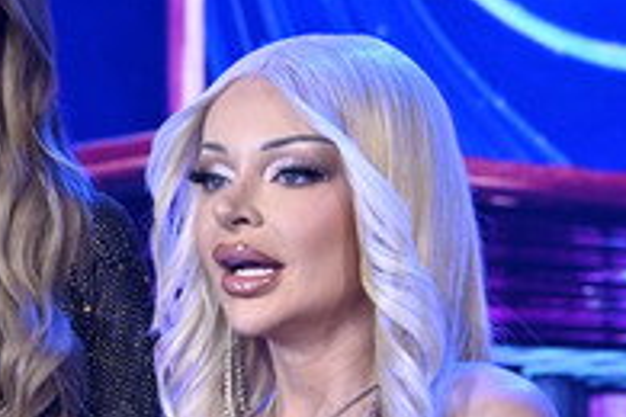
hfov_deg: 17.2
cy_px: 260
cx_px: 108
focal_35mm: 118
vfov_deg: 11.6
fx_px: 2052
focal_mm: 51
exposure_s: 1/250
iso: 1600
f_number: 4.5
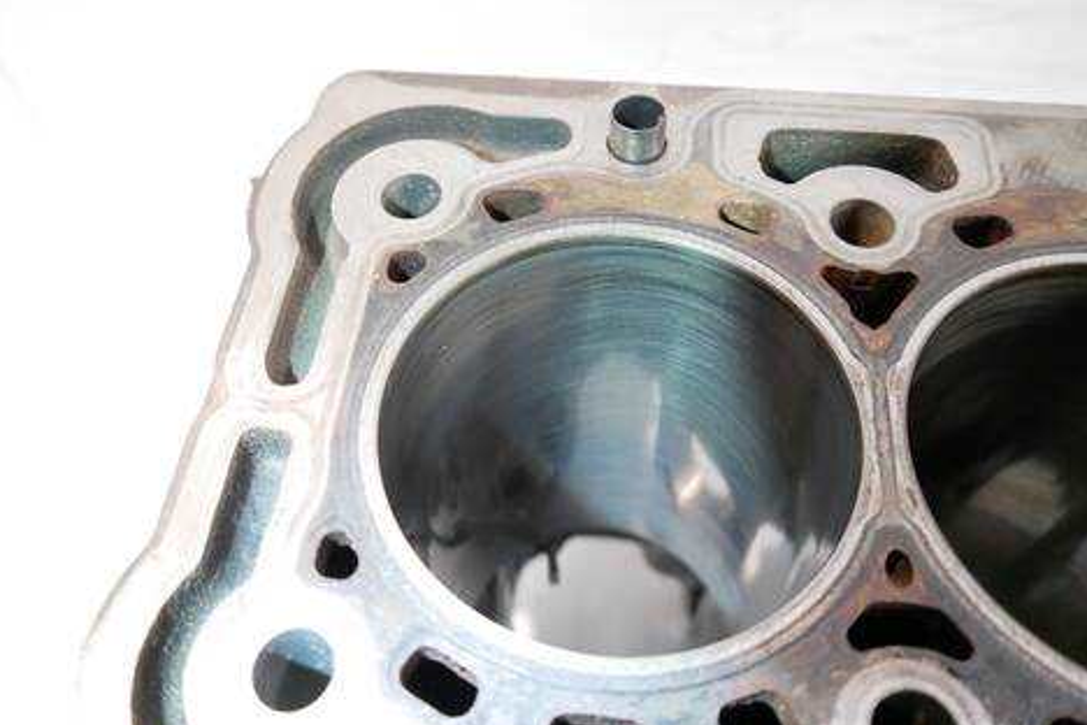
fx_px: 966
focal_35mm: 32
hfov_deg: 58.7
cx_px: 532
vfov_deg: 41.1
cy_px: 356
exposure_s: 1/125
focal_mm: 15
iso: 3200
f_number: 3.5
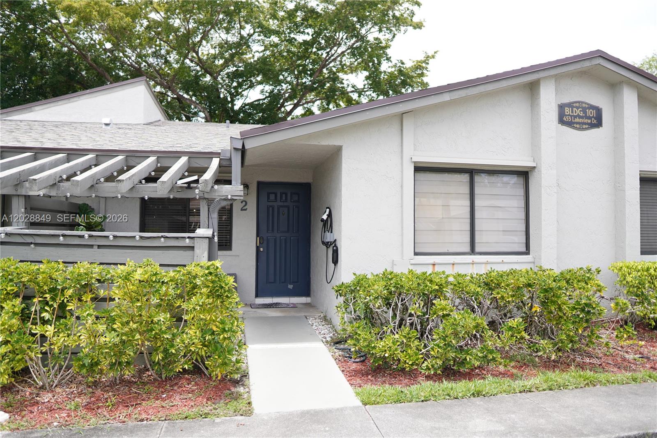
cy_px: 219
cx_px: 328
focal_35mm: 24
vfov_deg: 53.1
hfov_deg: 73.8
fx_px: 438
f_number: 1.4
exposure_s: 1/4000
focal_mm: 16
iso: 160
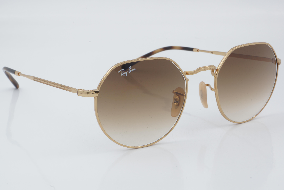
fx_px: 592
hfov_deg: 27.0
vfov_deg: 18.2
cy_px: 95
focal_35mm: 75
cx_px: 142
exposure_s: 1/3
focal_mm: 50
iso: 100
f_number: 32
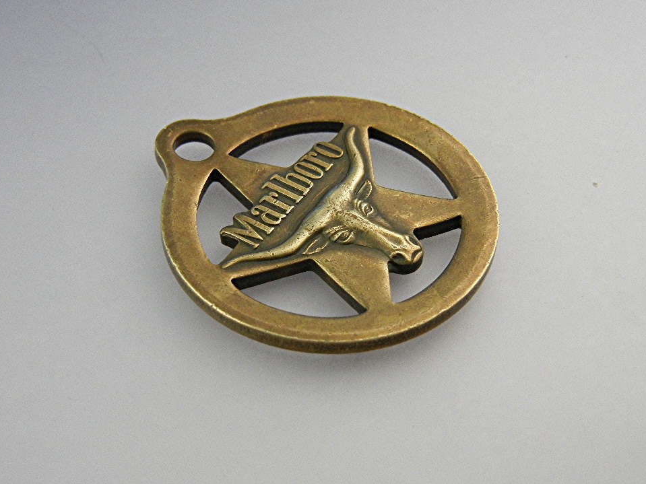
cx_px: 324
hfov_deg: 30.7
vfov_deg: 23.3
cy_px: 237
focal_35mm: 63
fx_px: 1176
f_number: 4
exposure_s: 1/47.3
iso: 400
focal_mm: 10.6
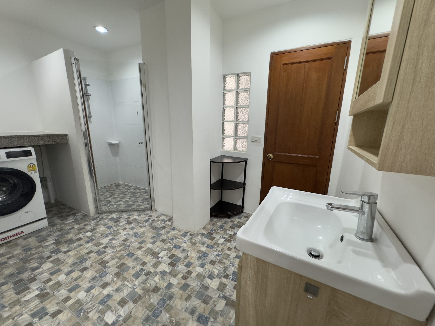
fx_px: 176
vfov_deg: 85.7
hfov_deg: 102.1
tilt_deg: -12.1
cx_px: 218
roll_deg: -1.1
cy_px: 163
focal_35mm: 14
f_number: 2.2
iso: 200
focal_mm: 2.22
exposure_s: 1/100
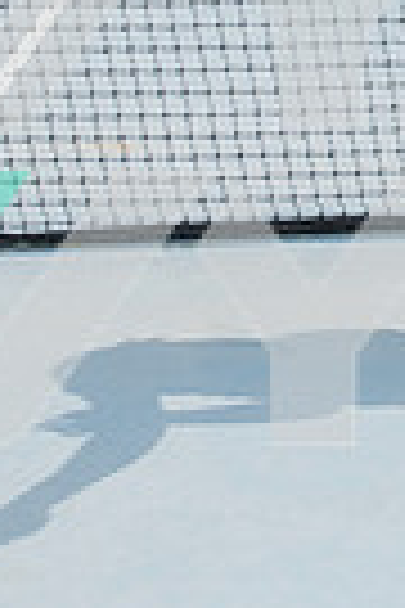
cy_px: -5
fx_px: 1805
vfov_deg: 18.6
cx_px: 432
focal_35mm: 107
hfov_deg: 12.6
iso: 100
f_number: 6.3
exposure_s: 1/250
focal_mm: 32
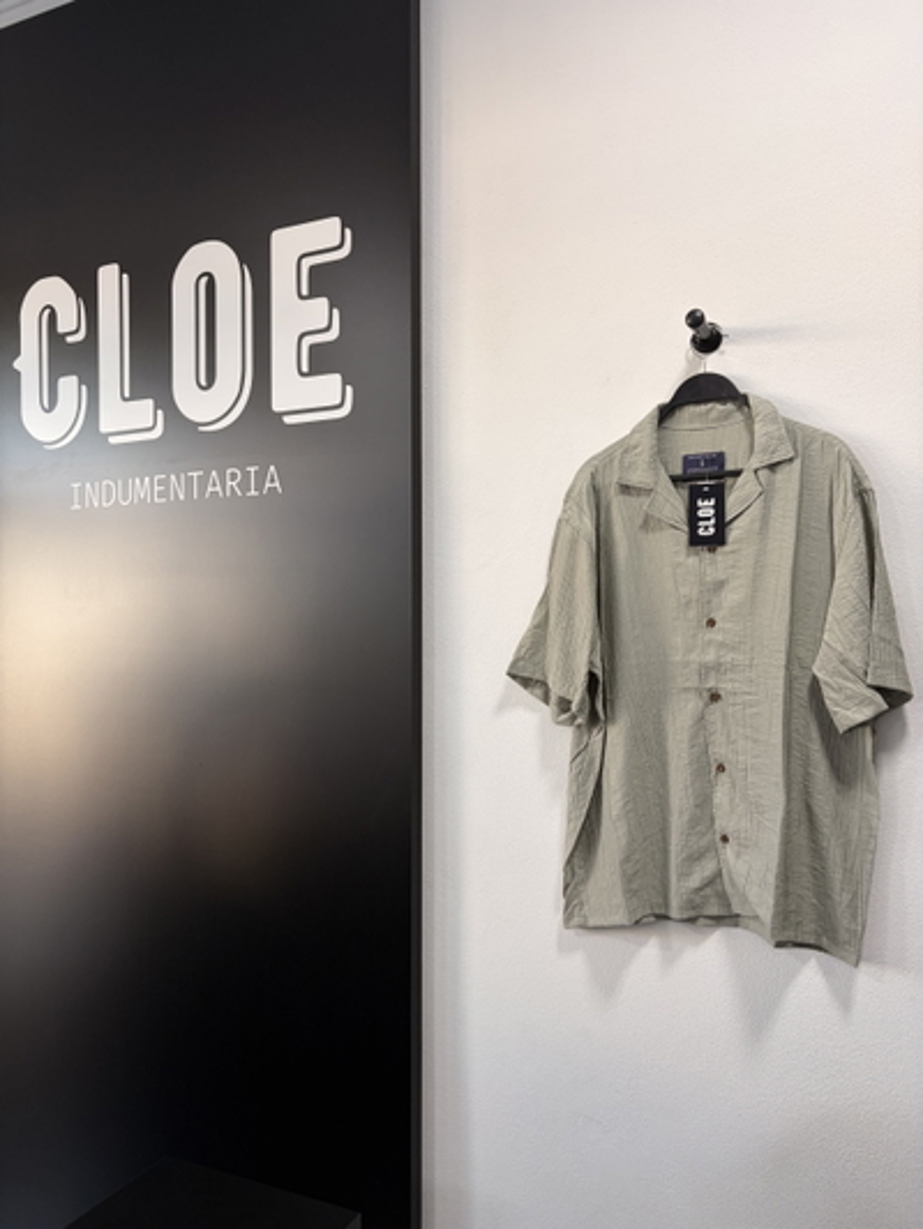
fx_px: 924
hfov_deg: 53.1
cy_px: 614
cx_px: 462
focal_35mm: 26
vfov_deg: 67.3
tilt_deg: +1.0
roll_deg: -0.4
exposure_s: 1/100
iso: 100
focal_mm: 5.96
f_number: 1.6
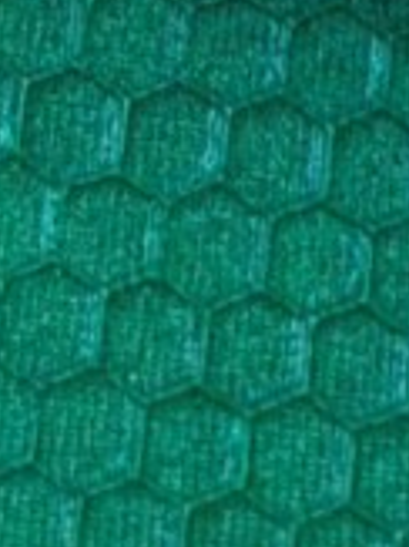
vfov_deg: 9.1
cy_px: -829
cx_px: -7
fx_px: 3029
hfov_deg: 7.7
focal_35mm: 192
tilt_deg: -68.4
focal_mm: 5.96
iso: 125
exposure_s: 1/121
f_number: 1.6
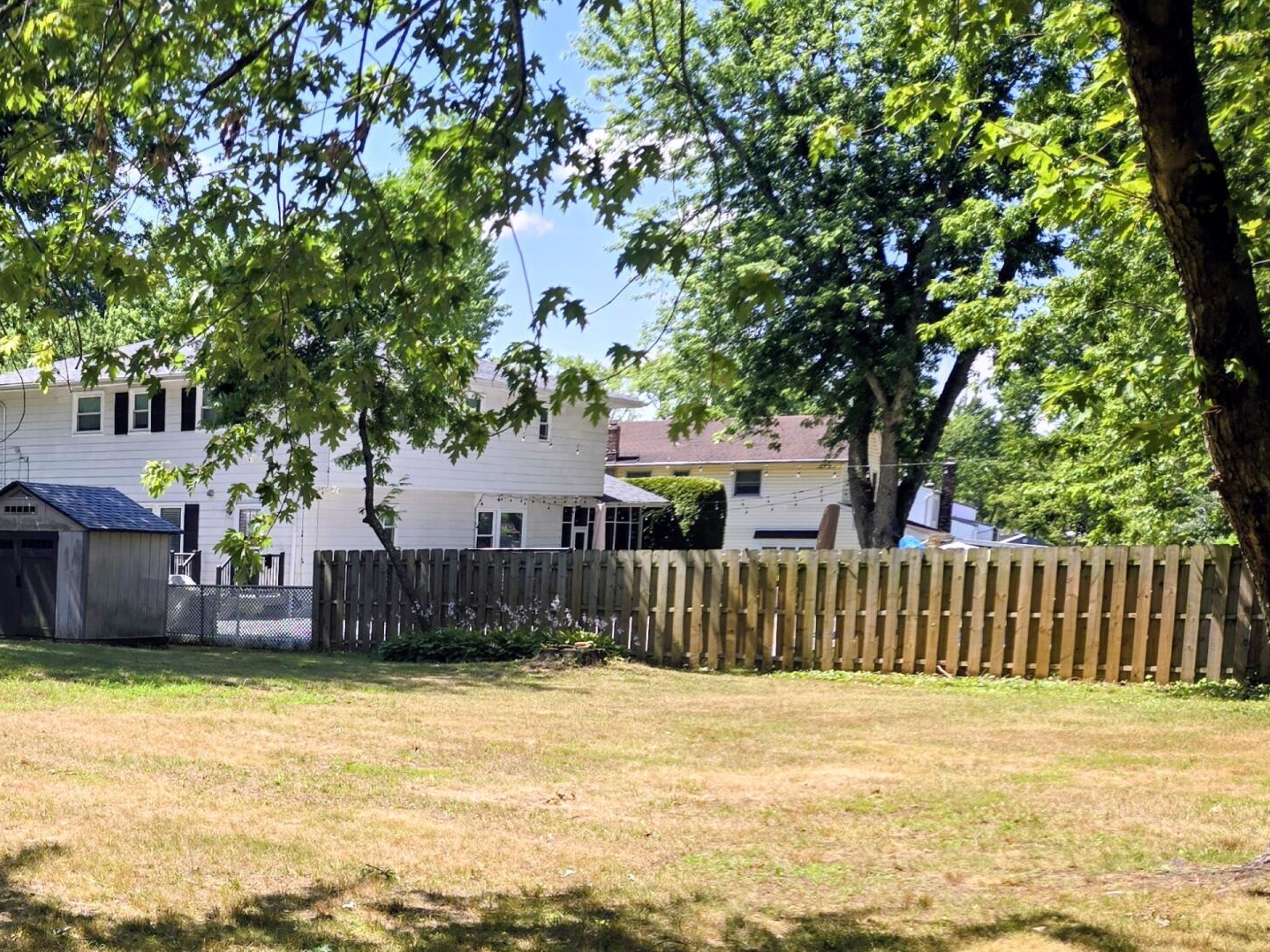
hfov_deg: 35.6
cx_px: -21
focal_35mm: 48
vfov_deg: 29.5
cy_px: 772
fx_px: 1761
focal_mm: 5.4
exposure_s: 1/834
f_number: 1.8
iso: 25
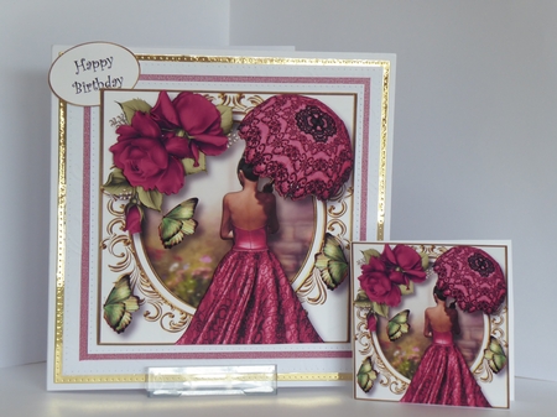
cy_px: 208
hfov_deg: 16.8
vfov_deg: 12.7
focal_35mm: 117
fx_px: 1882
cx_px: 278
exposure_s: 1/60
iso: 200
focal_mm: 19
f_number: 5.1
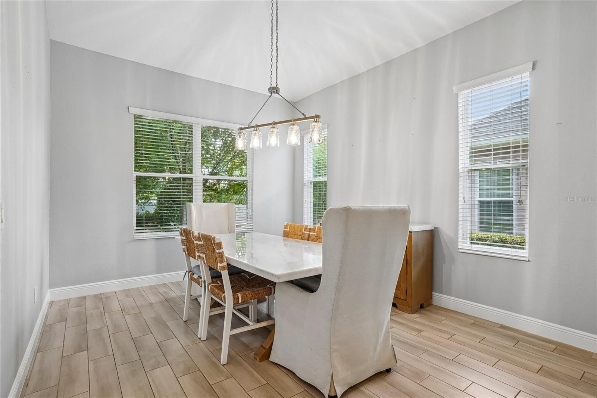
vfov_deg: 70.4
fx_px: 282
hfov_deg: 93.3
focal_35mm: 17
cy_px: 199
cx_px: 298
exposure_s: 1/15
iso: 400
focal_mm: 17
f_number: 9
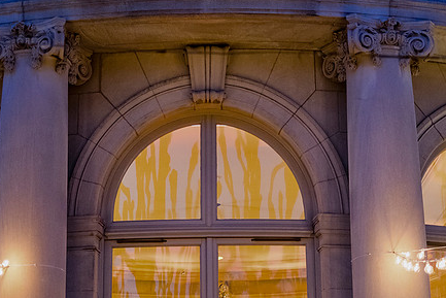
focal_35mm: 71
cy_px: 171
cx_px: 185
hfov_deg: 28.4
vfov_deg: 19.2
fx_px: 880
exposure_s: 1/160
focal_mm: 35
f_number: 1.4
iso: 2000
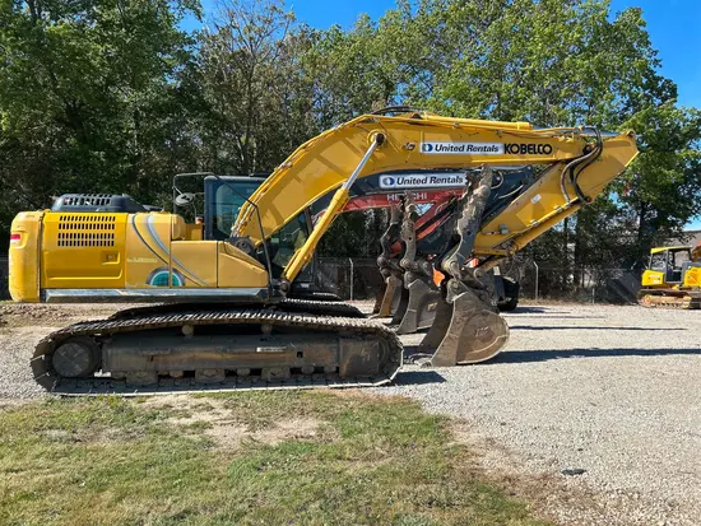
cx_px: 350
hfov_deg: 67.3
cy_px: 263
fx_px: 527
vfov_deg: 53.1
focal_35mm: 26
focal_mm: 5.7
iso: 50
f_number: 1.5
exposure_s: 1/2165
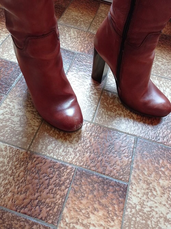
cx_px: 86
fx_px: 185
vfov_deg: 63.5
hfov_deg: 49.7
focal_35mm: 28
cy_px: 114
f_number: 1.79
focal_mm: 4.74
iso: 267
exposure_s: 1/33.3
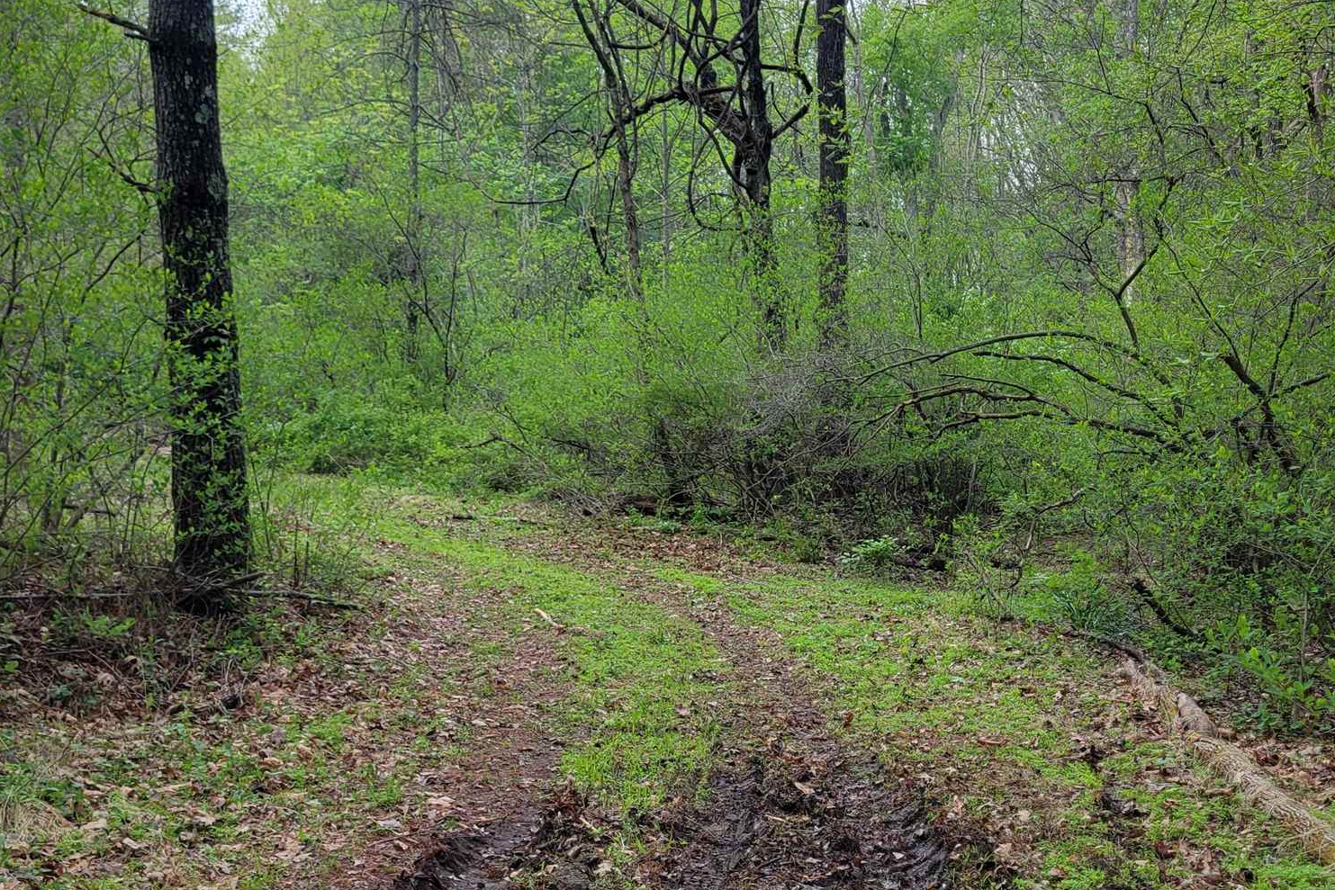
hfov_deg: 46.4
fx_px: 1558
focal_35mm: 42
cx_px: 654
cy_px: 635
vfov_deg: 31.5
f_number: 1.8
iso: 40
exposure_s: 1/147
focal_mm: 5.4
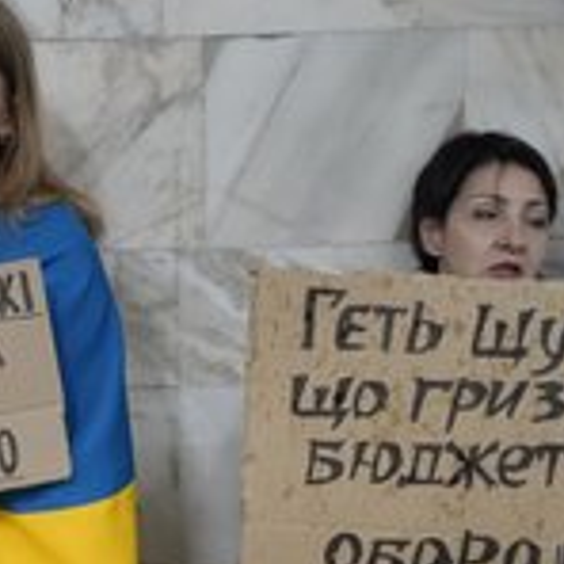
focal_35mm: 85
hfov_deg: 19.8
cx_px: -4
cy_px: 444
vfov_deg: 20.2
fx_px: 1567
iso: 4000
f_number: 4
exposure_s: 1/160
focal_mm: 37
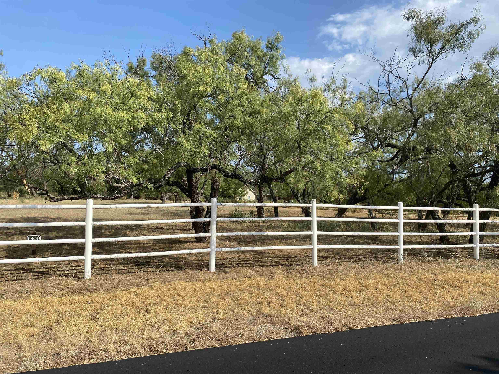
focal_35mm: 26
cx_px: 250
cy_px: 187
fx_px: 375
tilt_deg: +4.1
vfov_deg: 53.1
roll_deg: -1.4
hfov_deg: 67.3
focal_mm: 4.25
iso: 32
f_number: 1.8
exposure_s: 1/2967
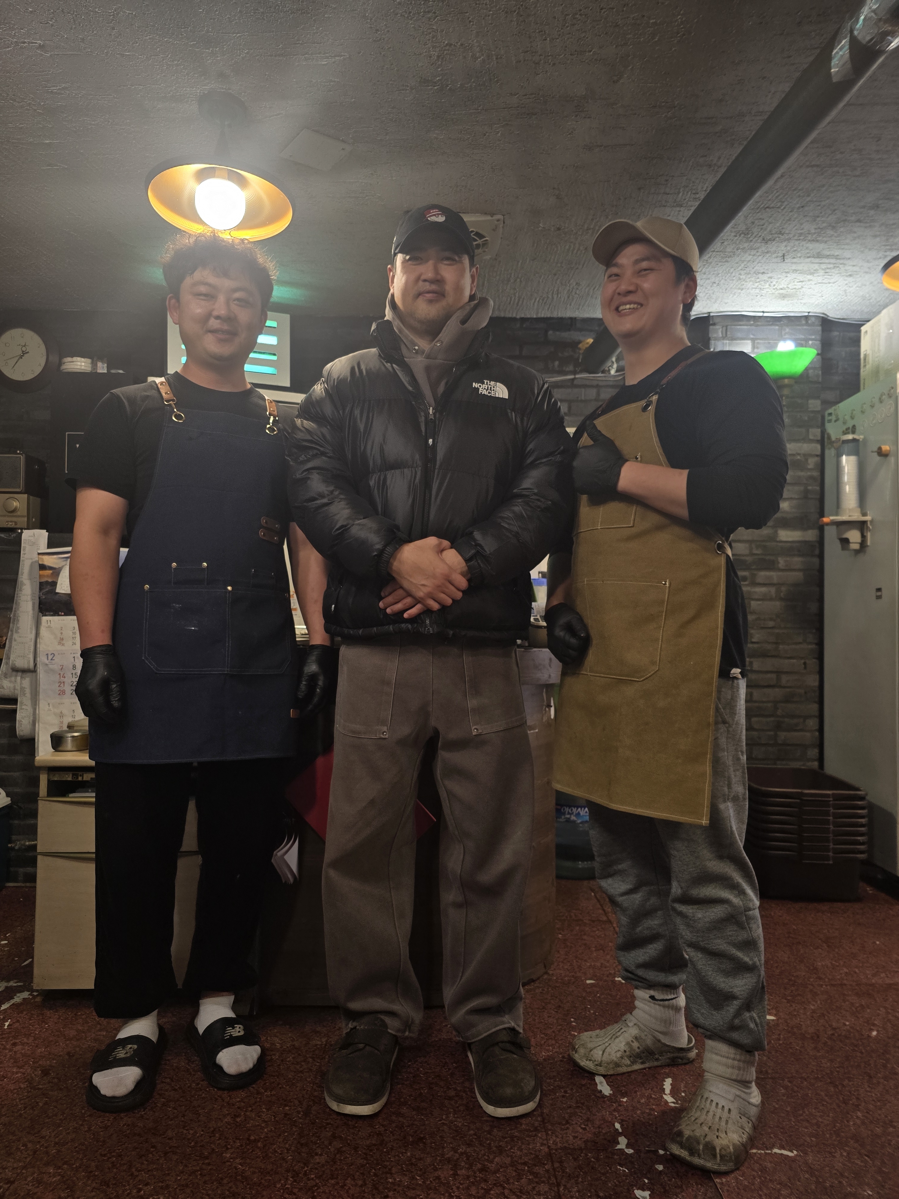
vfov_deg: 73.9
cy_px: 600
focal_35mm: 23
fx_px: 796
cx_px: 450
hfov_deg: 58.9
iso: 200
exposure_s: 1/120
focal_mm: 6.3
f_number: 1.7
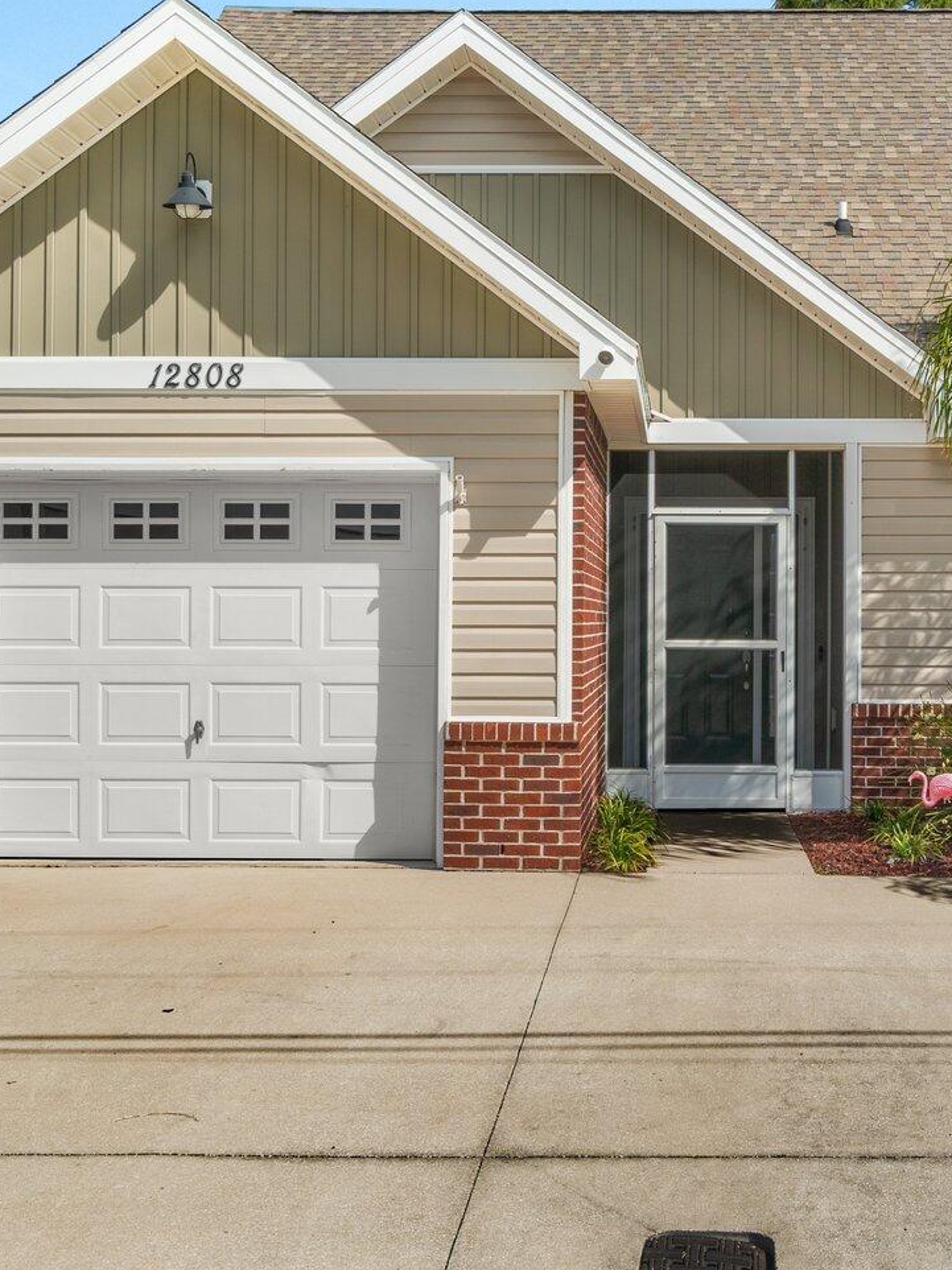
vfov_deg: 43.9
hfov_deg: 33.2
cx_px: 659
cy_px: 608
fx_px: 1577
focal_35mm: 43
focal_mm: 14
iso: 100
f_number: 8
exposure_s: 1/60
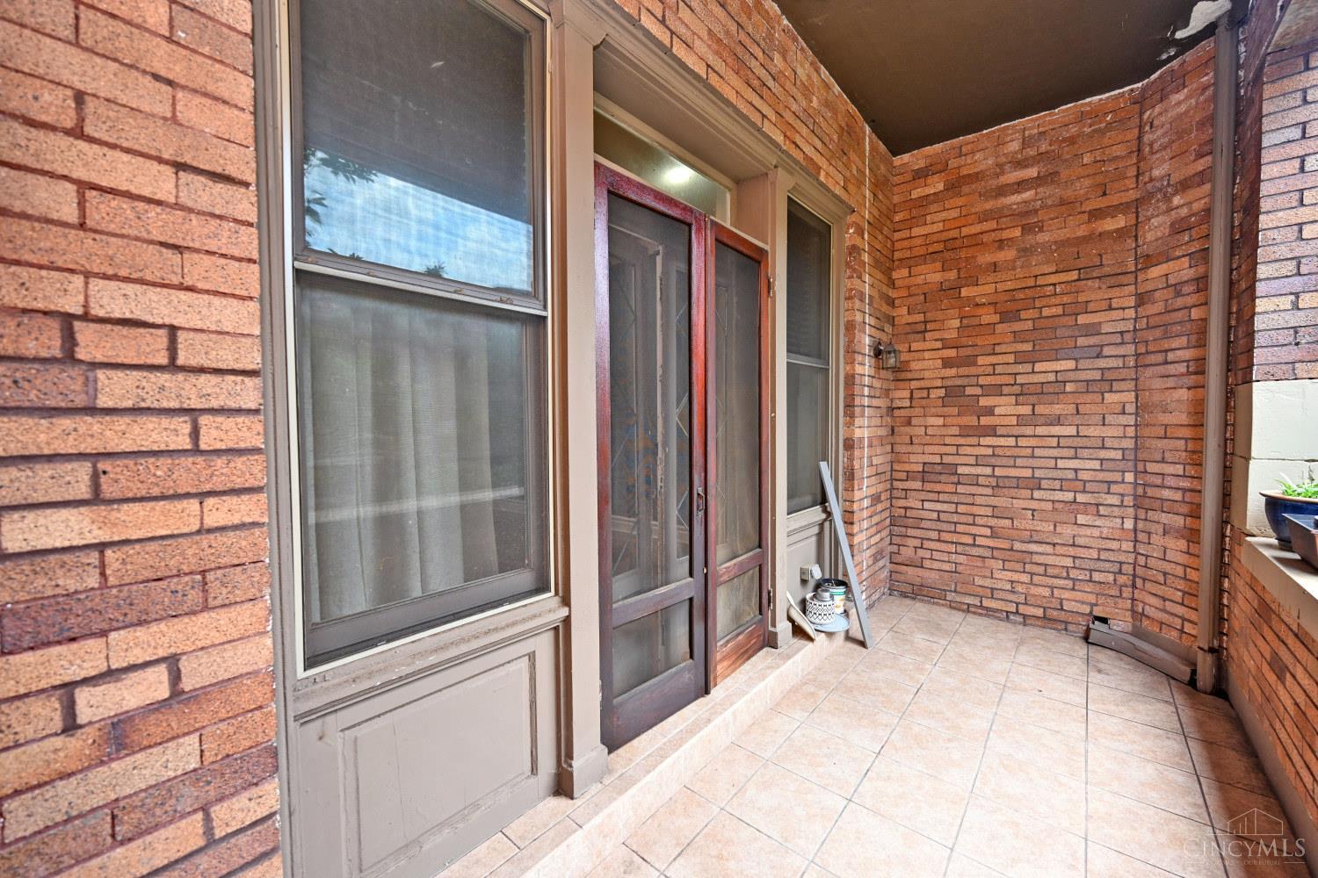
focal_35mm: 14
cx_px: 659
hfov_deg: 104.3
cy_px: 439
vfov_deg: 81.2
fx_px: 513
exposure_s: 1/60
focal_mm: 14
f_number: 4
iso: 360
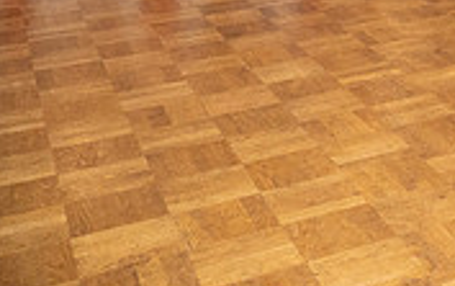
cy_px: -173
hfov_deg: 21.7
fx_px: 993
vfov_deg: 14.9
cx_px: 679
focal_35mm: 80
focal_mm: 24
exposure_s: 1/200
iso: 2500
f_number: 4
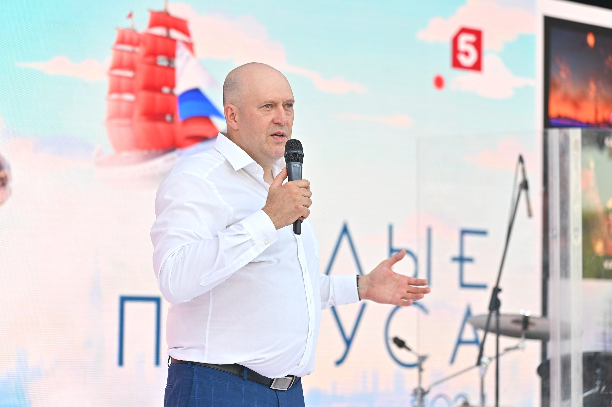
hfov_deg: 20.6
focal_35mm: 99
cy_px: 204
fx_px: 1682
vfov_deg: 13.8
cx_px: 306
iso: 100
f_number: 2.7
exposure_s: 1/200
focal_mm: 99
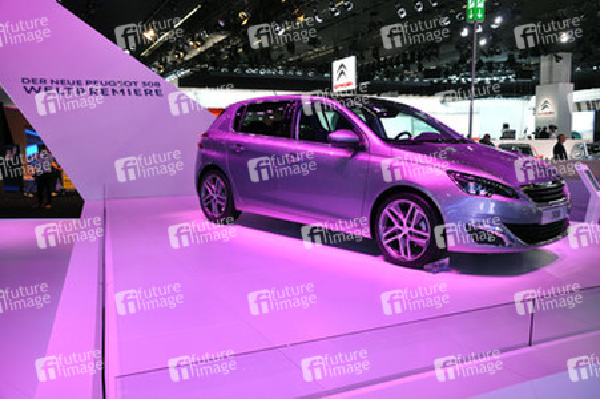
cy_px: 200
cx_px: 300
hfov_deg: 57.3
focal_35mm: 33
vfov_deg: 39.9
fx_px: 550
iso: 400
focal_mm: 22
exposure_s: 1/100
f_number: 5
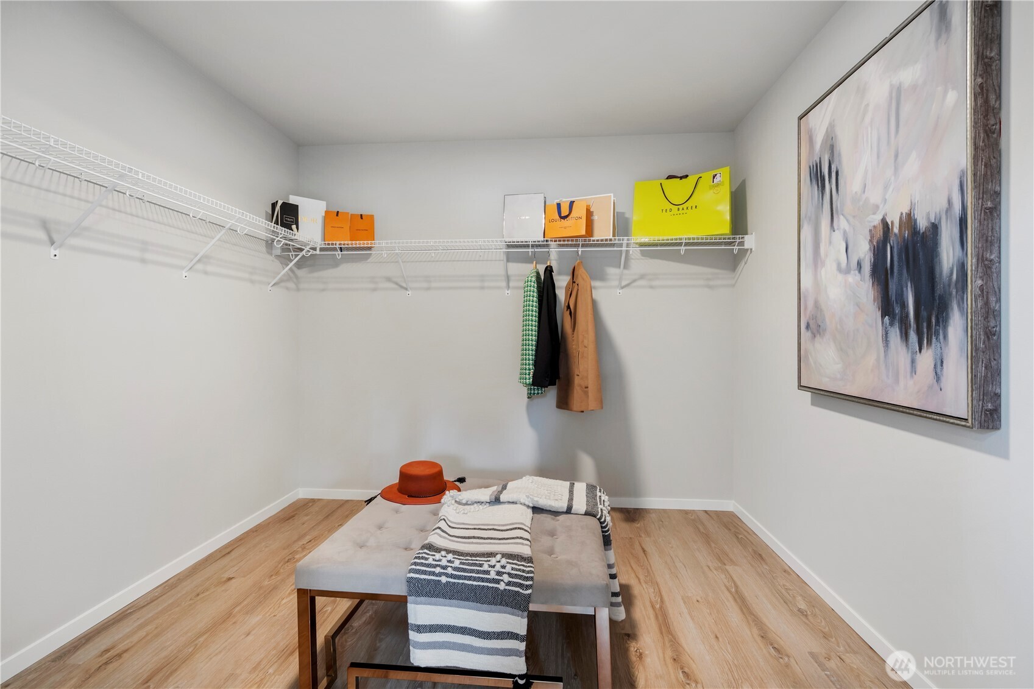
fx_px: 459
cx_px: 517
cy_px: 344
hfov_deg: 96.7
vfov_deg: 73.7
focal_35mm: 16
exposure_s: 1/3
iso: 800
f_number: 9
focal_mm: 16
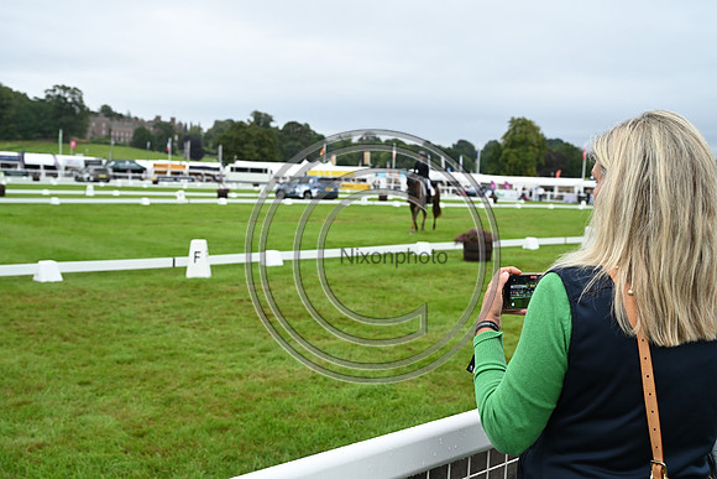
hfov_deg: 49.5
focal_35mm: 39
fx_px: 777
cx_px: 358
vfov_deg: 34.2
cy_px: 240
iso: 1400
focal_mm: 39
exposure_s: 1/1250
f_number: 5
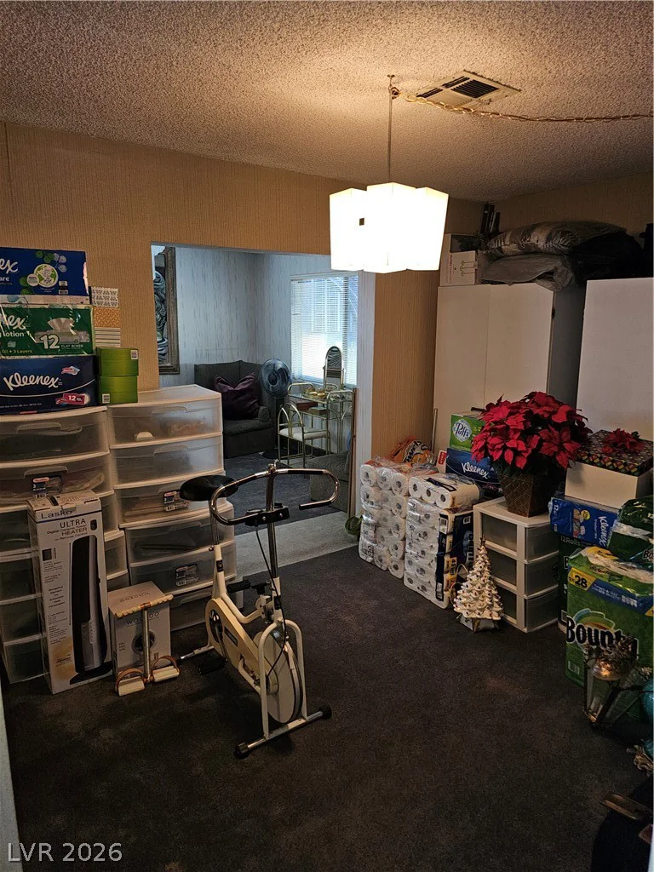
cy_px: 436
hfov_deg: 58.9
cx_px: 327
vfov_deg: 73.9
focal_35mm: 23
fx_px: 579
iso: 80
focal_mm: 6.3
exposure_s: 1/24
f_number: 1.7
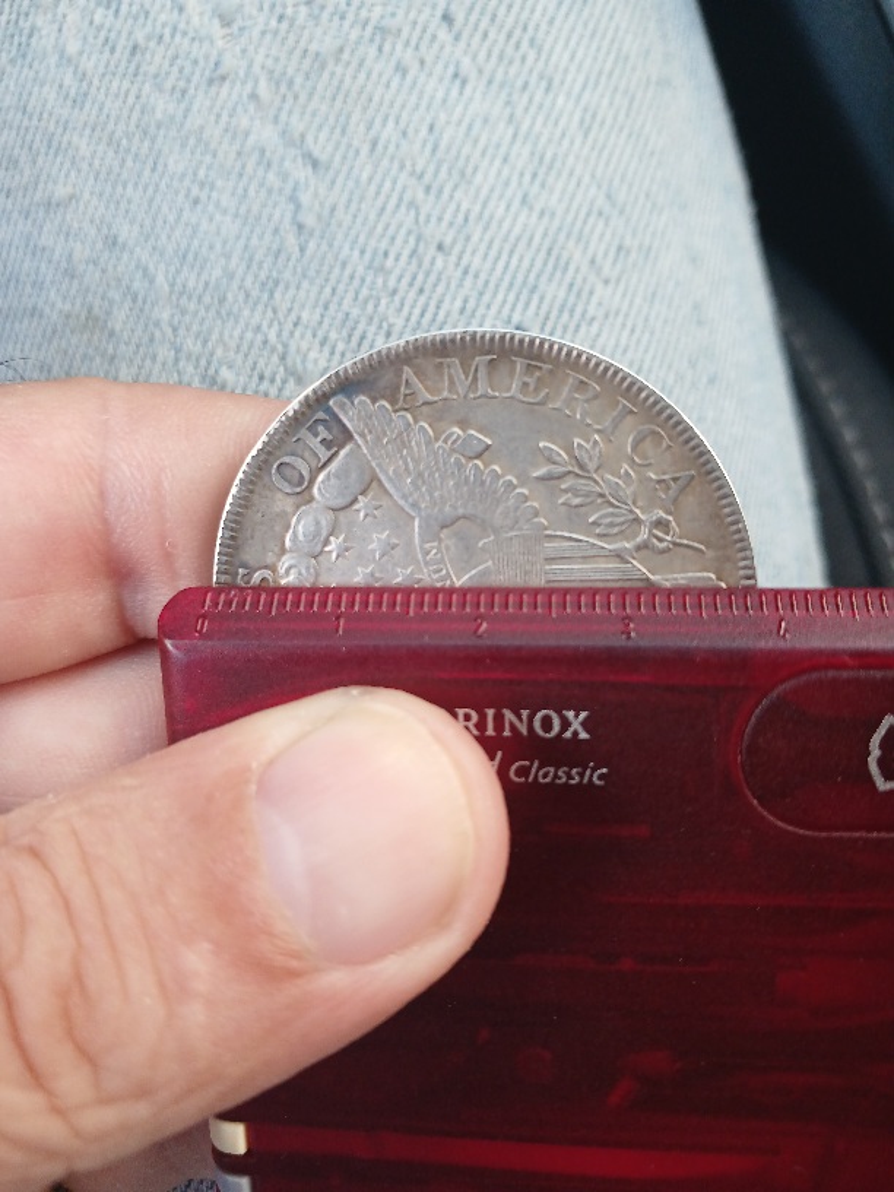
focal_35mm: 27
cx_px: 447
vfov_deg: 65.3
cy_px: 596
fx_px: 930
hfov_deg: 51.4
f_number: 1.8
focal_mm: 4
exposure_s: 1/60.2
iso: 160
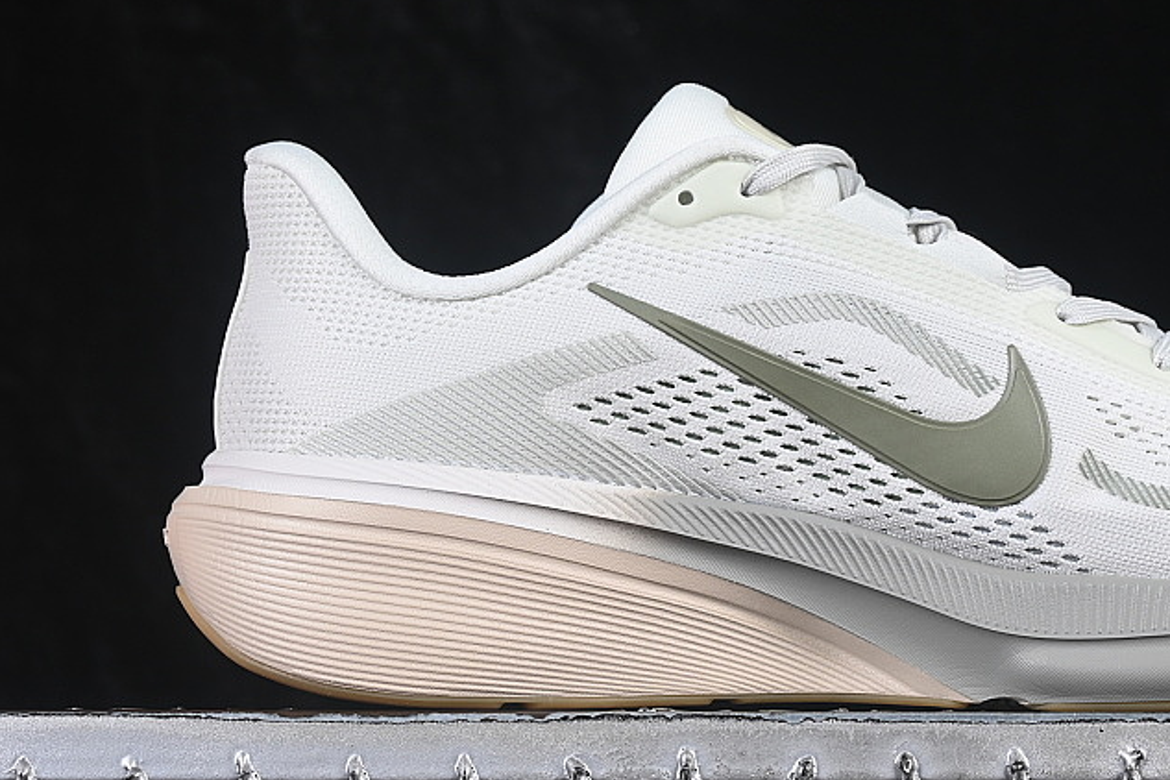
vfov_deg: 10.7
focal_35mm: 128
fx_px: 4160
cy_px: 298
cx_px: 874
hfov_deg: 15.9
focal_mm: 50
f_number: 8
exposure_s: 1/80
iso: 160
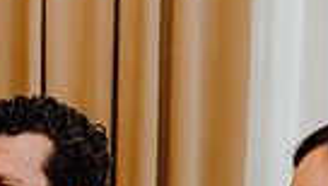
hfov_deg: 9.3
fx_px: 2021
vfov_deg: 5.1
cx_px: 72
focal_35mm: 232
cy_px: 431
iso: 1250
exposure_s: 1/200
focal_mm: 52
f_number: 2.8
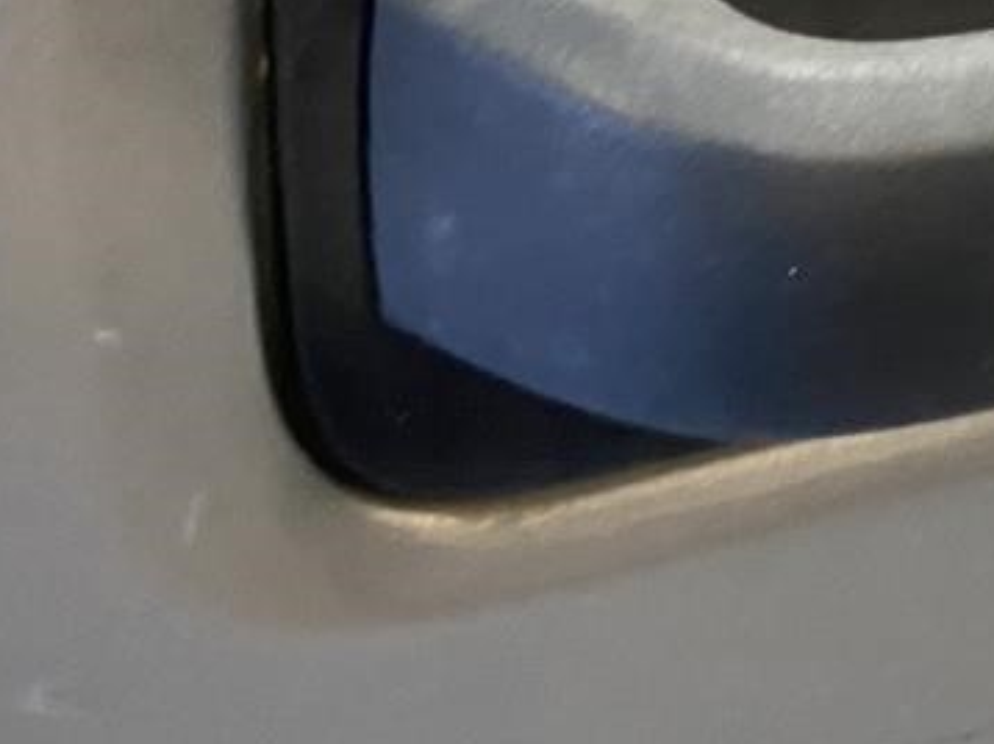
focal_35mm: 93
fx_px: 2669
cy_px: -6
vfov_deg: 15.6
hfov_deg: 19.8
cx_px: 1211
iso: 500
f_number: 1.8
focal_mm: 4.25
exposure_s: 1/60
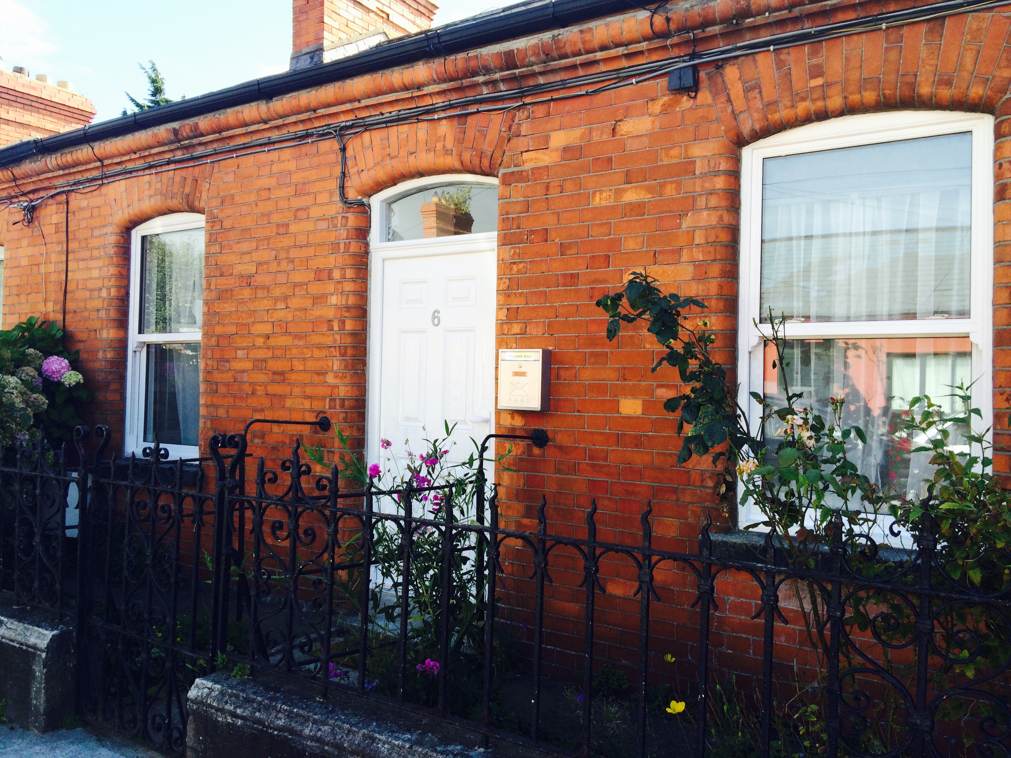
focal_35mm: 29
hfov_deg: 61.7
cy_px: 379
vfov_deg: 48.2
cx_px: 506
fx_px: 847
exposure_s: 1/507
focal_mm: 4.15
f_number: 2.2
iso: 32
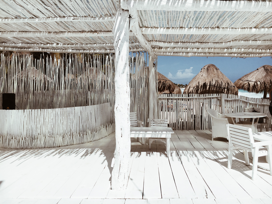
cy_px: 102
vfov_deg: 48.2
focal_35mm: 29
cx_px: 136
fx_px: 228
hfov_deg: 61.7
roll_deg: +2.8
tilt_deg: -2.2
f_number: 2.2
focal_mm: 4.15
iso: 25
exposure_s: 1/6993
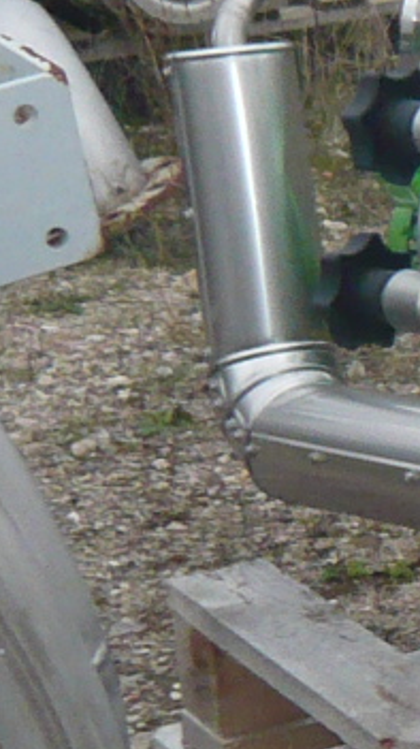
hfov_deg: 6.9
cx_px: 1345
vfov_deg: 13.9
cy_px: 446
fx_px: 3074
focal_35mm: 155
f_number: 2.8
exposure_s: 1/250
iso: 200
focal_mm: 4.6
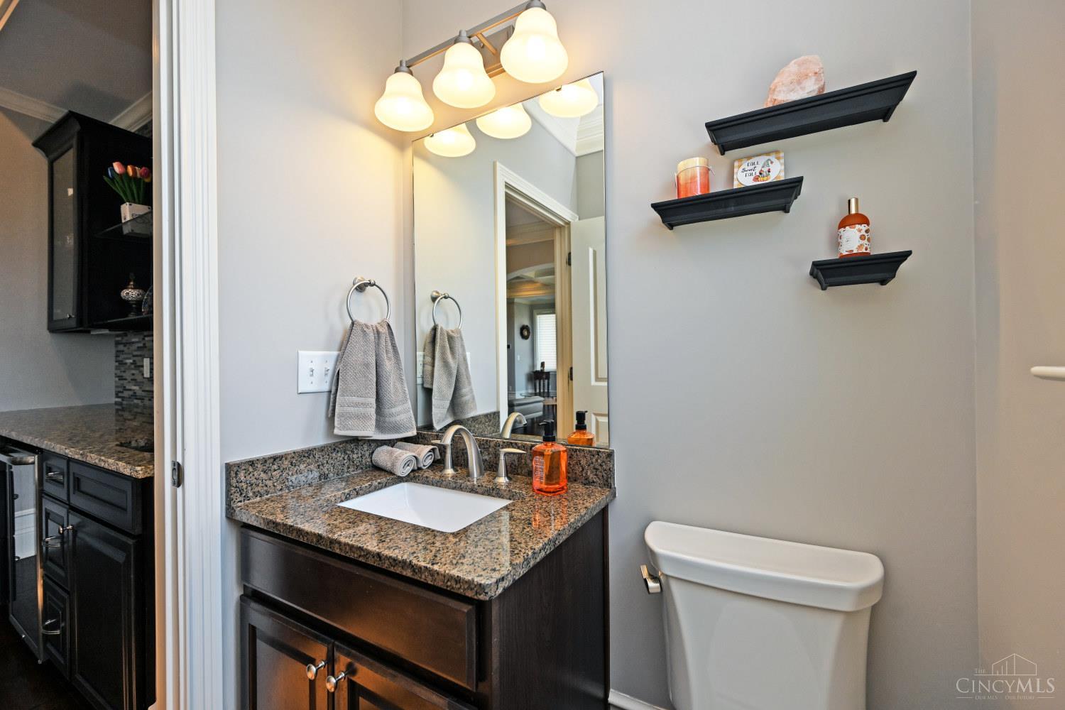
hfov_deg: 104.3
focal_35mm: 14
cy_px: 355
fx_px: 414
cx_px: 532
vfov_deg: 81.2
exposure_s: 1/125
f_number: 5.6
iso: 200
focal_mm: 14
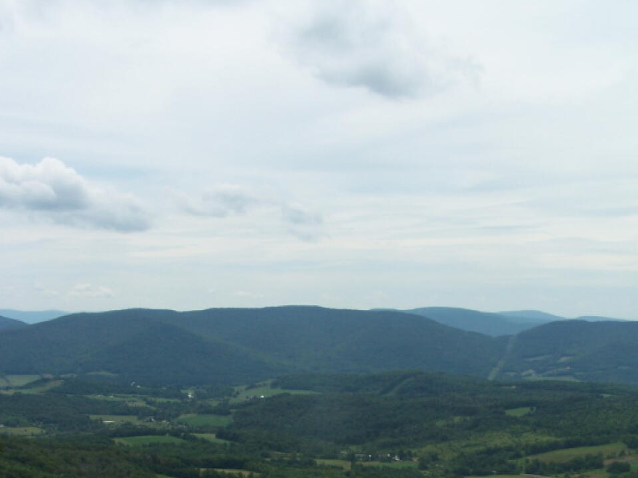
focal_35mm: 54
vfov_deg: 26.3
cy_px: 414
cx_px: 330
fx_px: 995
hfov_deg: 35.6
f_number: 5.6
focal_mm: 6.3
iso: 80
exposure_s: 1/640
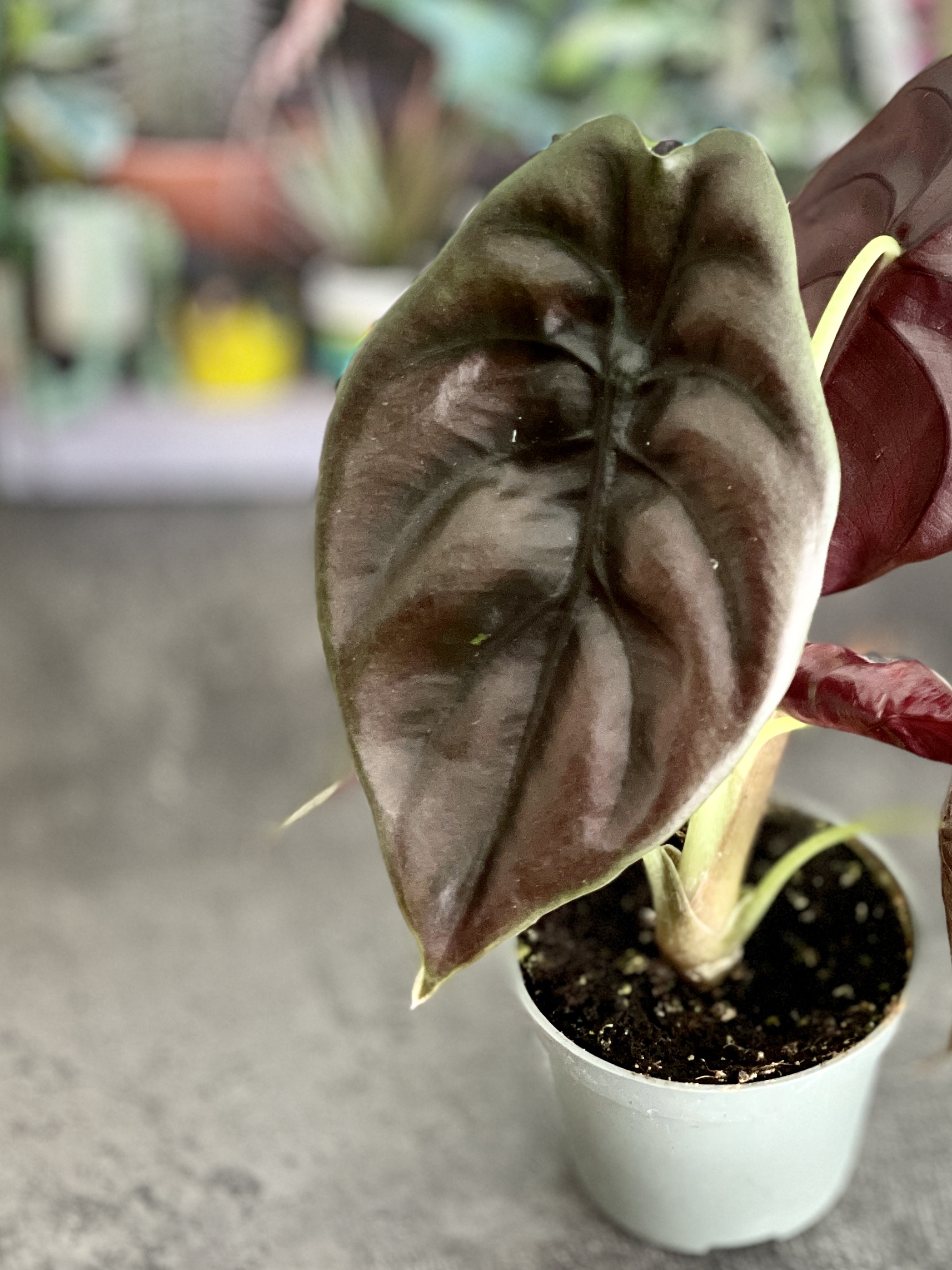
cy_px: 683
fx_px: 4144
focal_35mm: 113
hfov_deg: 13.1
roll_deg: +0.6
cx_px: 665
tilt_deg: -42.6
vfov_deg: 17.4
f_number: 2.2
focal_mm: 7.5
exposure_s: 1/115
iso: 250
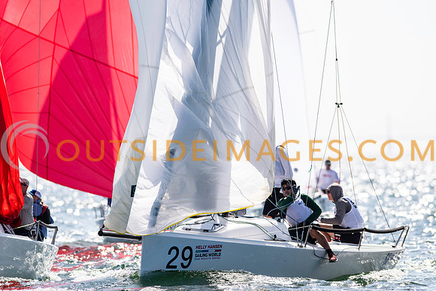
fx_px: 5451
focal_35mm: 450
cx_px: 218
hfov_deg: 4.6
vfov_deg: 3.1
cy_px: 146
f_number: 5
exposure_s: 1/3200
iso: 200
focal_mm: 300
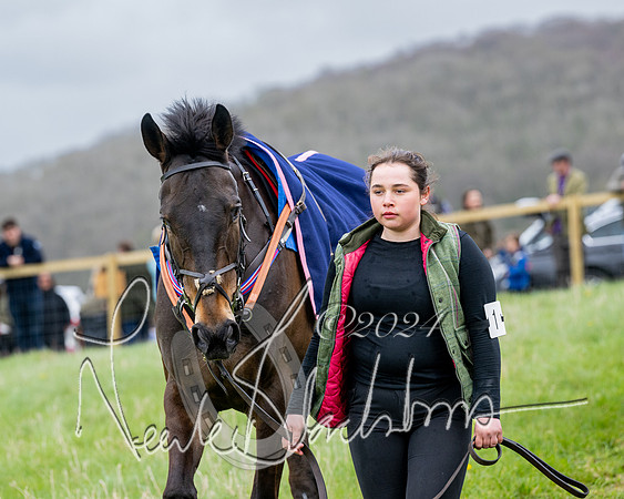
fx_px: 4160
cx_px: 293
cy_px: 215
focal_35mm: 225
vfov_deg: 6.9
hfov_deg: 8.6
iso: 400
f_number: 5
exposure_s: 1/800
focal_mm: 175
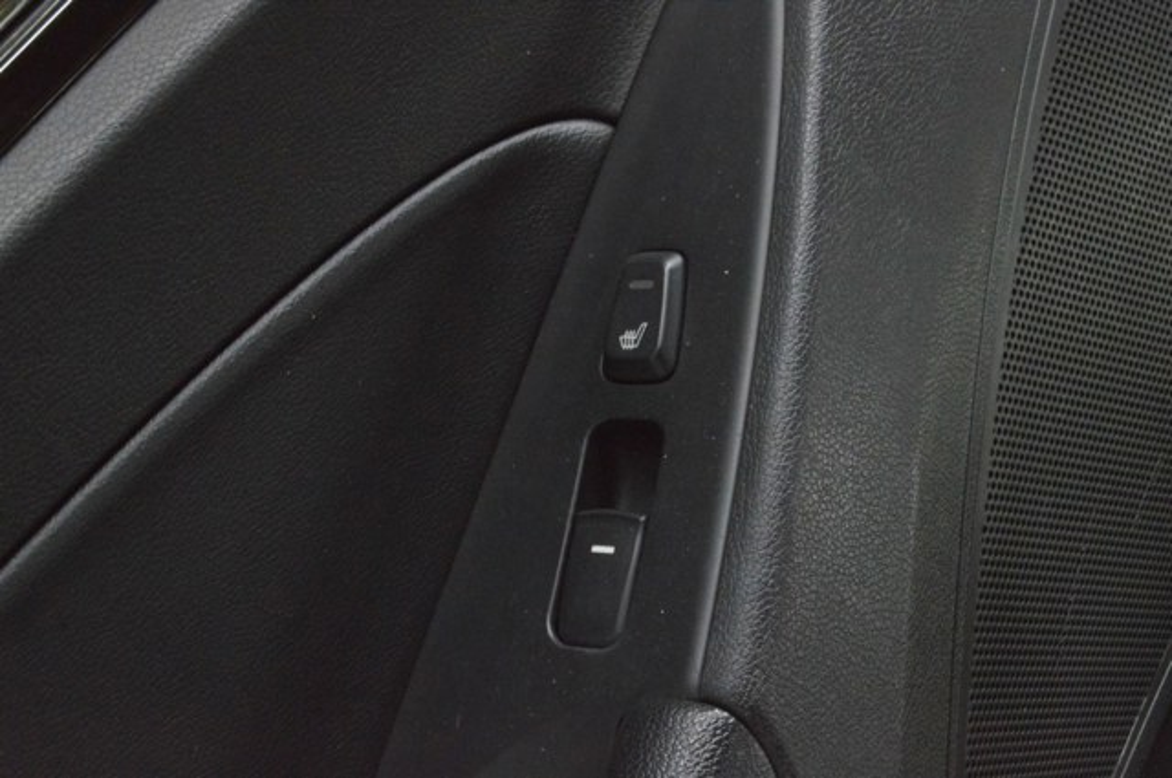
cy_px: 389
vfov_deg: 20.1
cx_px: 586
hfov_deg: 29.9
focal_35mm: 68
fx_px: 2195
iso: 6400
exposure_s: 1/15
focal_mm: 45
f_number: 20
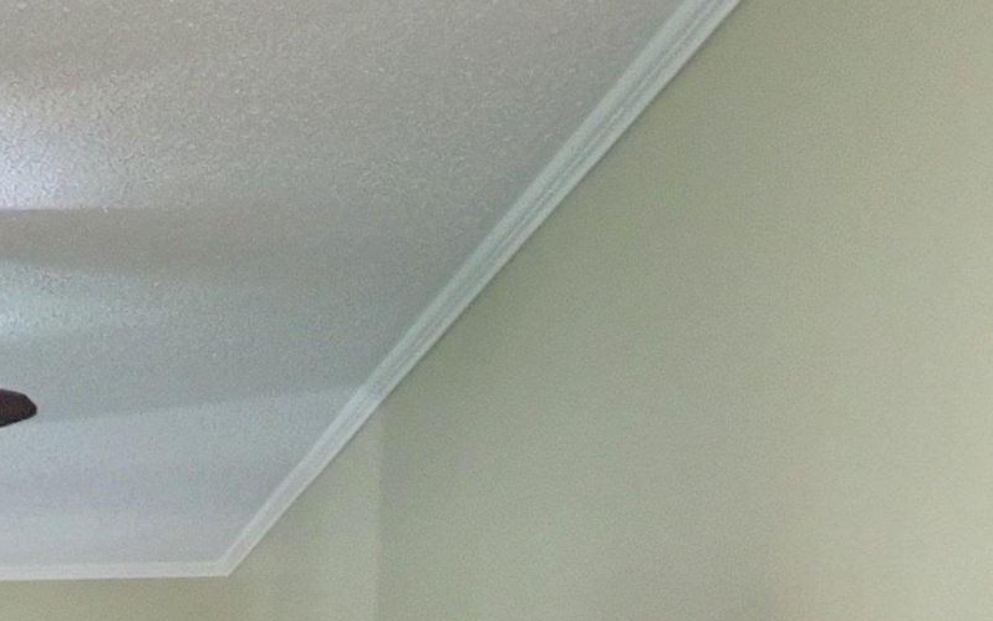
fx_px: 2761
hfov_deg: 18.4
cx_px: -429
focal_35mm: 102
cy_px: 1322
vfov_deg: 11.3
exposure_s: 1/30
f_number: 2
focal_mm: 4.5
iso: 250
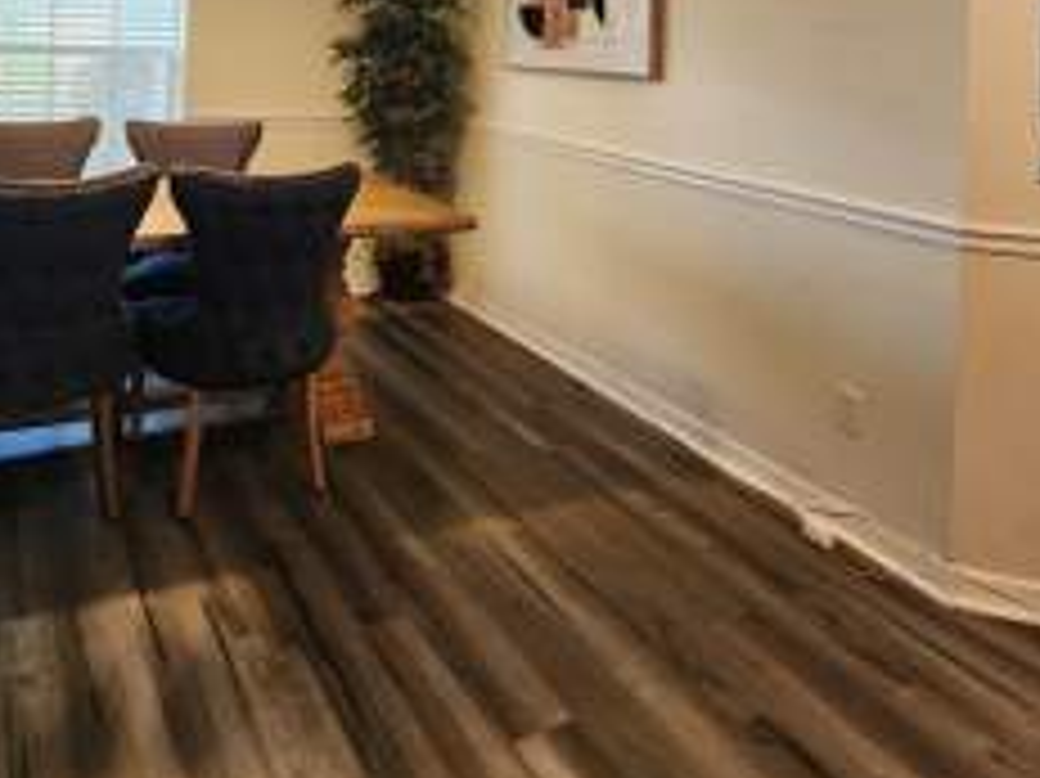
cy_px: 31
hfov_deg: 64.7
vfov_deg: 44.9
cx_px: 414
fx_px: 811
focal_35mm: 27
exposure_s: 1/60
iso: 200
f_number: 2.2
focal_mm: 2.2
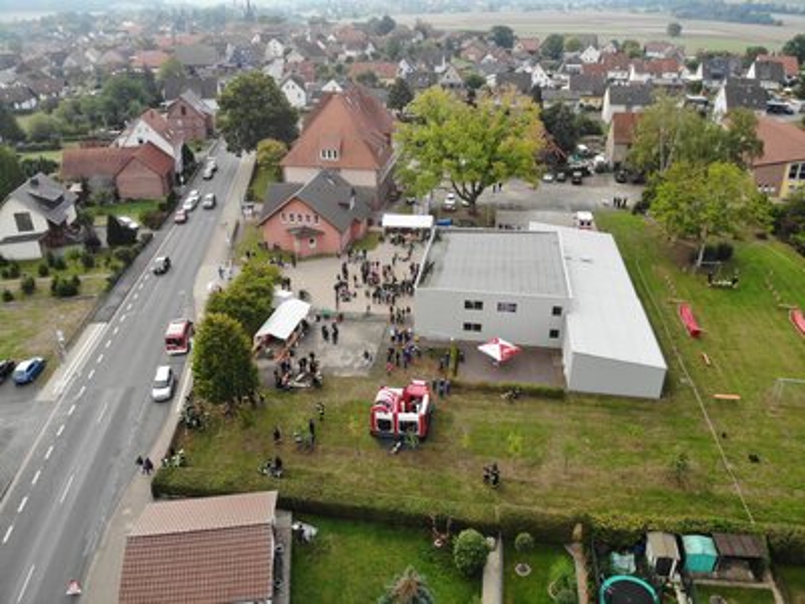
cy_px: 302
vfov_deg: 56.8
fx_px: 558
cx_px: 402
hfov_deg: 71.6
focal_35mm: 24
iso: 100
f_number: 2.8
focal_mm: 4.5
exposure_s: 1/248
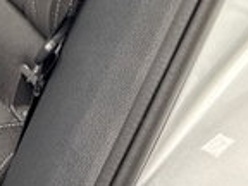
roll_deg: -1.1
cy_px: -253
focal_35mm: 127
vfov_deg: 10.2
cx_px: -26
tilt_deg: -18.1
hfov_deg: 15.1
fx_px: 910
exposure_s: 1/100
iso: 160
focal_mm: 6.76
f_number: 1.78
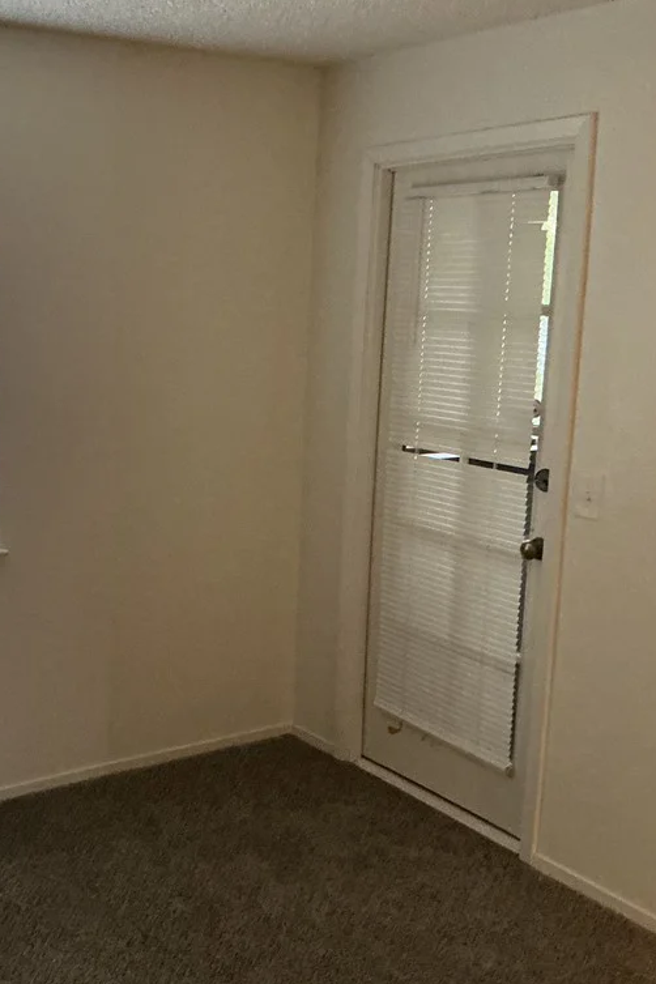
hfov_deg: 31.7
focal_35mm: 41
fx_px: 1121
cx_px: 125
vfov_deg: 47.4
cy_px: 489
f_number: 1.8
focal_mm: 3
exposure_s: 1/60
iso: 200
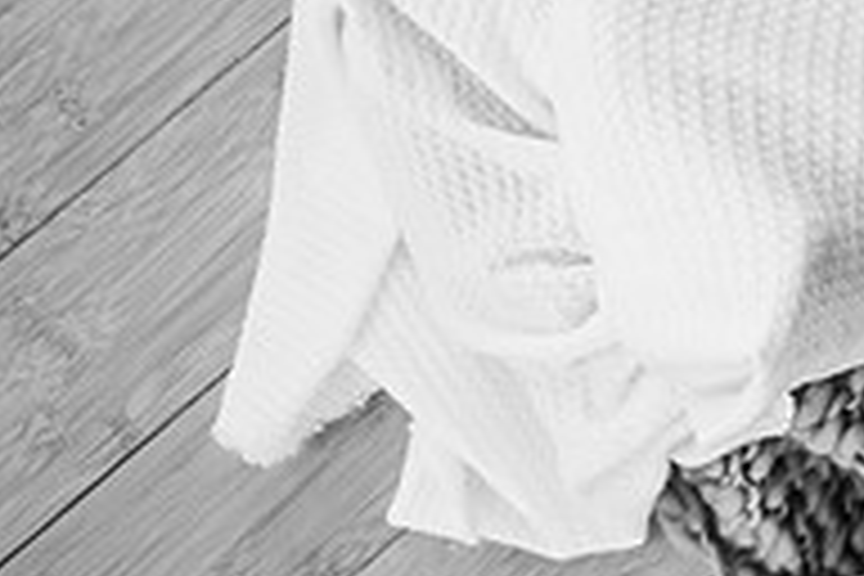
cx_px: 980
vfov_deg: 12.8
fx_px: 2472
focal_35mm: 103
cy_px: -189
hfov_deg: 18.9
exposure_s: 1/250
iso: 500
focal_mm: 31.5
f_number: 3.5
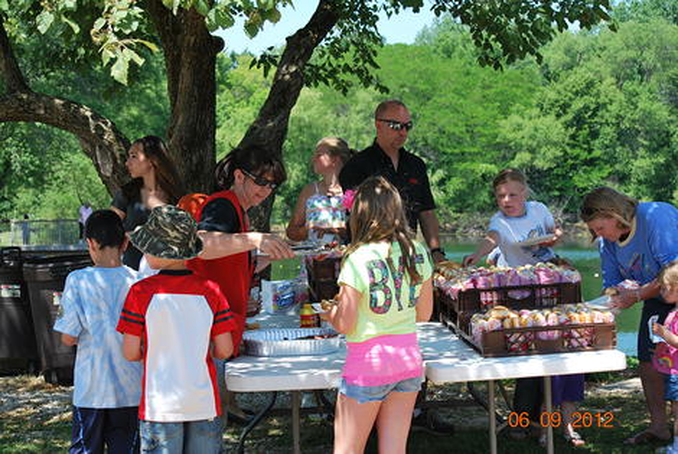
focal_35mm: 82
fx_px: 1556
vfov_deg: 16.6
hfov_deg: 24.6
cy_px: 227
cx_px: 339
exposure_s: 1/160
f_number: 6.3
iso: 100
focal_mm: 55
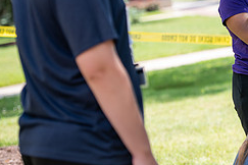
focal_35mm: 251
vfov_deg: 5.5
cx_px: 285
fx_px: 1729
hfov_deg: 8.1
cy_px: 22
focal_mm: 105
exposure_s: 1/400
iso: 125
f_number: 3.2
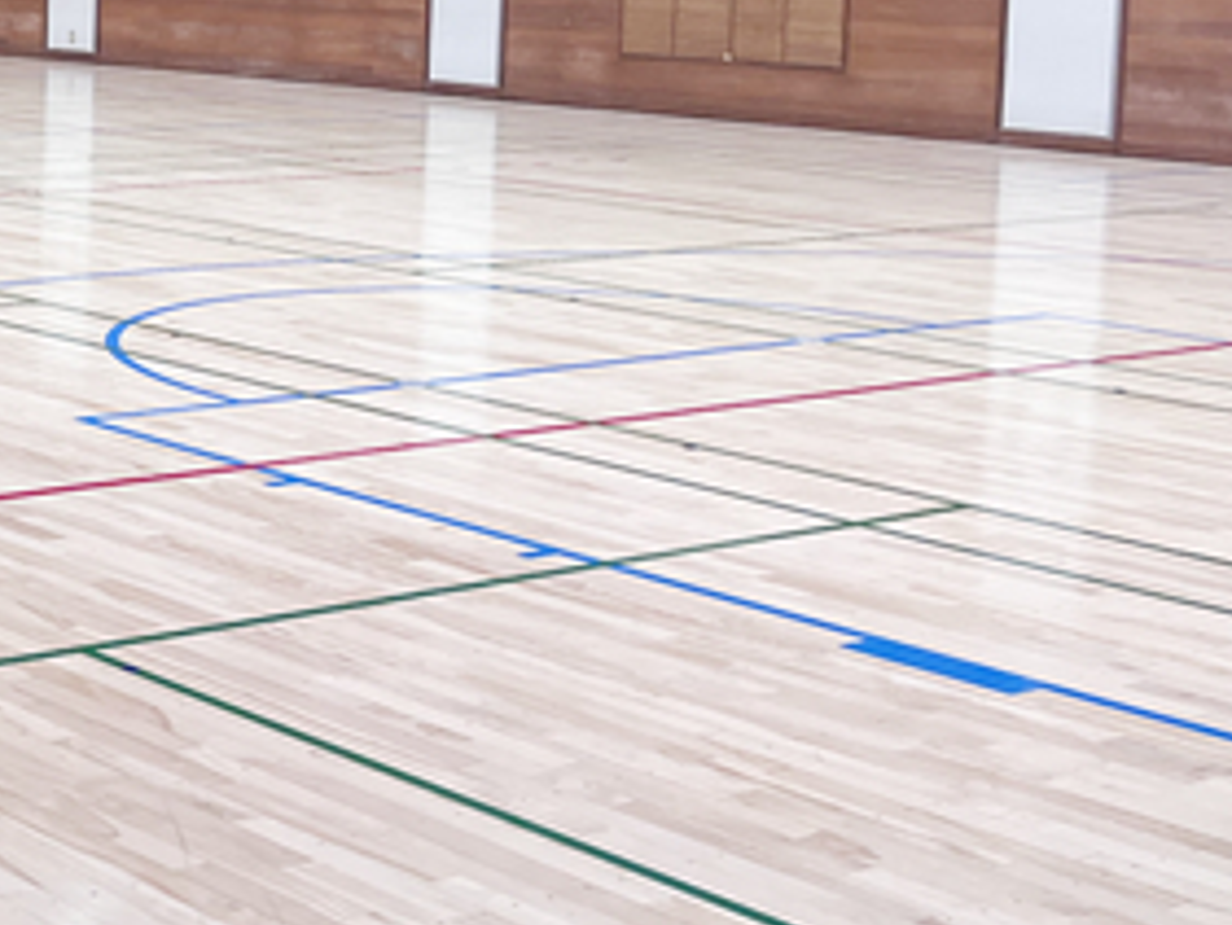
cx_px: -377
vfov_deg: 19.6
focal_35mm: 74
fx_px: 2635
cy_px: 114
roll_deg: -0.5
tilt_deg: -5.3
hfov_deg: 23.3
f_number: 1.6
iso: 80
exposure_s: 1/100
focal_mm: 5.1
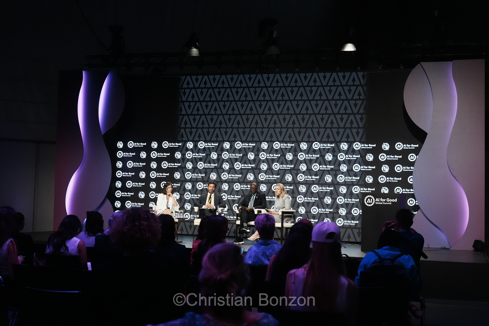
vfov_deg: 27.0
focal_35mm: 50
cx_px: 244
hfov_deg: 39.6
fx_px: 679
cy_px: 163
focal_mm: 50
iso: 5000
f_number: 4.5
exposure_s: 1/640
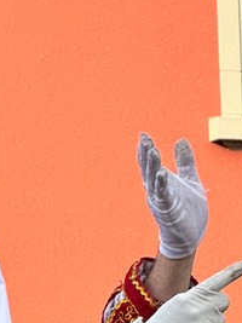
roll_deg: +2.5
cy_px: 479
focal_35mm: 461
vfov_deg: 4.3
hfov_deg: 3.2
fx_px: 4301
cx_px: 296
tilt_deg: +6.5
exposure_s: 1/389
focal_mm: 15.66
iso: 50
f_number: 2.8
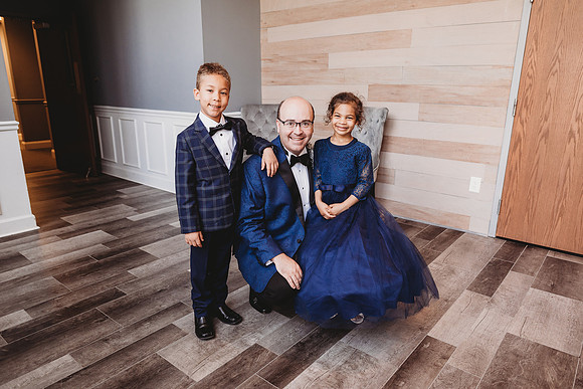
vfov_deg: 53.2
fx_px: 389
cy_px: 194
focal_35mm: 24
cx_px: 292
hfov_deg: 73.7
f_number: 2.8
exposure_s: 1/200
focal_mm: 24
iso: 500
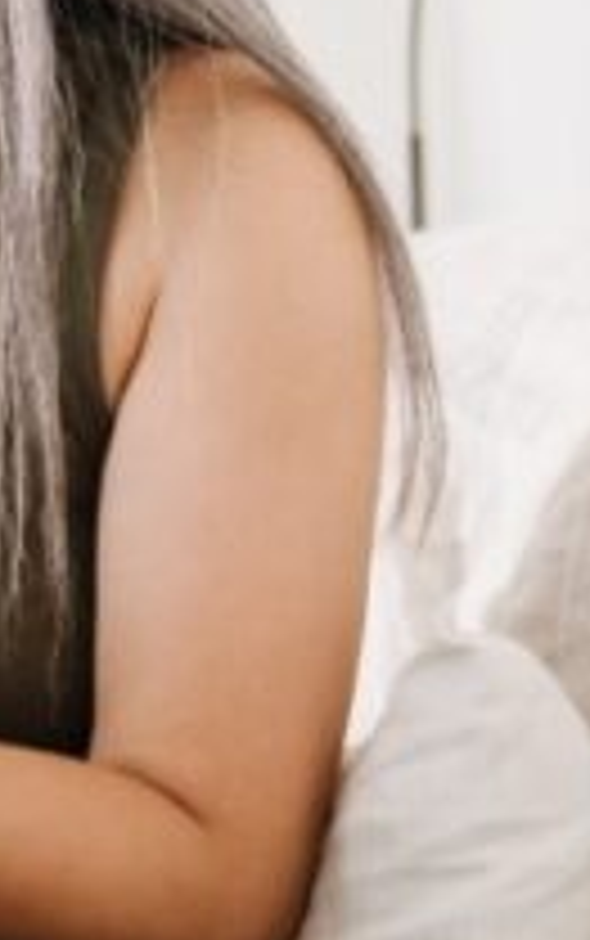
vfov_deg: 18.0
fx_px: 2978
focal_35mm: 116
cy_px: 477
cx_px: -90
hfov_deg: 11.1
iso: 1600
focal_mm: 31
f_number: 2.8
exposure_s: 1/320
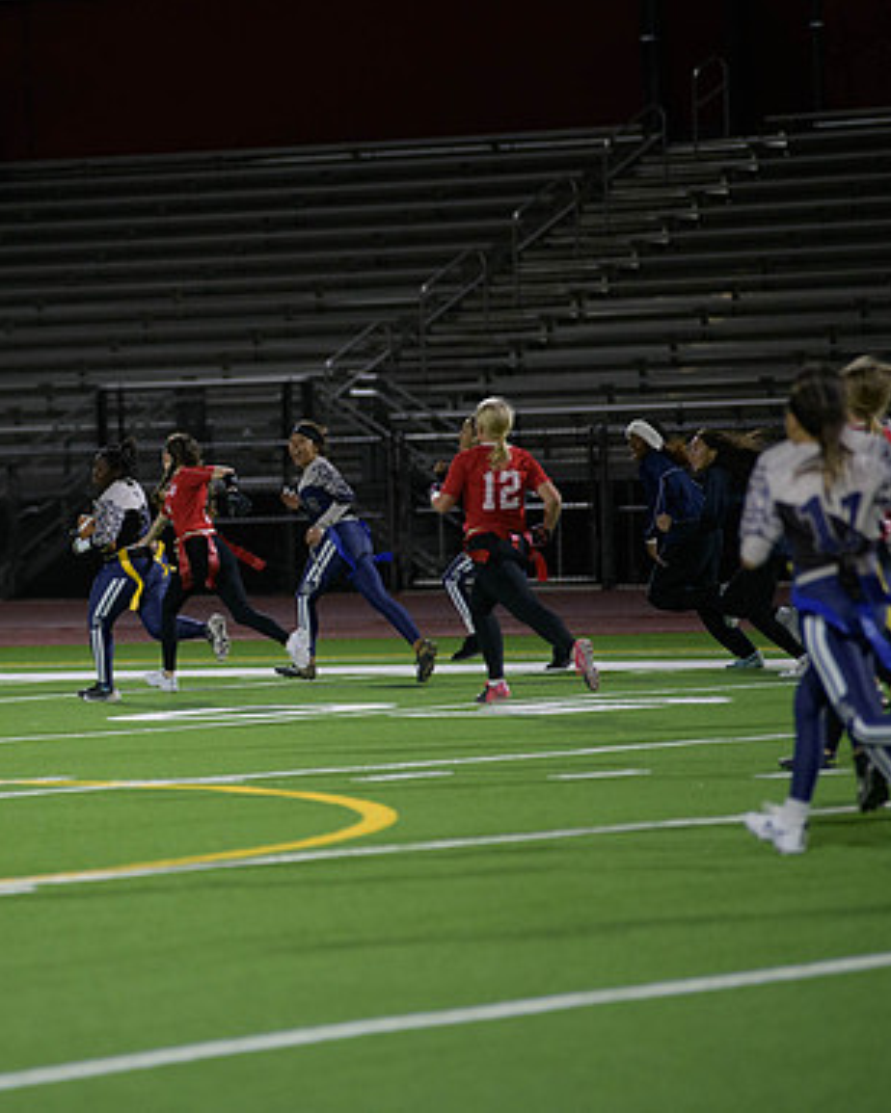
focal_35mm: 283
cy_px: 556
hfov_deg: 5.5
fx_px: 9328
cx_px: 113
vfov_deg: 6.8
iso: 2500
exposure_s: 1/640
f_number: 2.8
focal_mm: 200
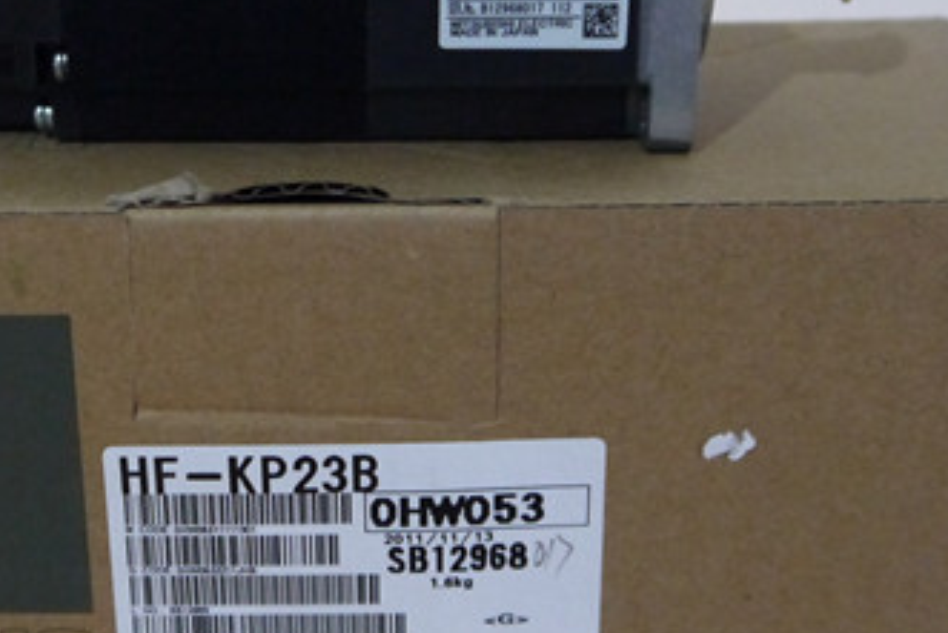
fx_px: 1739
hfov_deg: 30.3
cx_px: 309
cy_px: 218
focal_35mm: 66
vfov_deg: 20.6
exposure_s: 1/60
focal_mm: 14
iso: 1600
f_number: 3.5
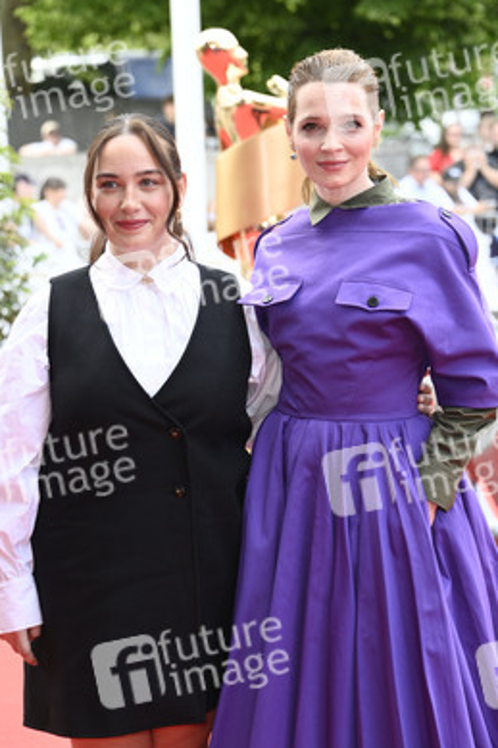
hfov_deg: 12.7
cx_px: 246
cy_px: 375
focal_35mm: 108
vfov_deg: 18.9
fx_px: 2243
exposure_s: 1/250
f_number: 5.6
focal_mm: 105
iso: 640
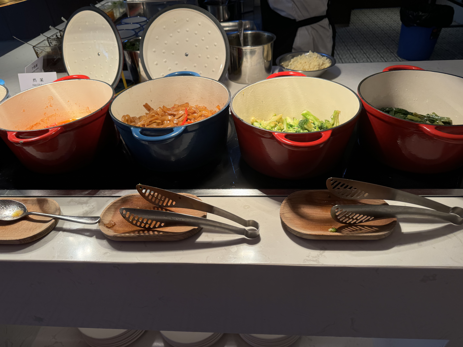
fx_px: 321
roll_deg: +4.7
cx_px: 232
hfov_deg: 71.6
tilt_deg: -38.2
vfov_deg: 56.8
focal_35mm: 24
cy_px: 174
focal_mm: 6.76
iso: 64
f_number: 1.78
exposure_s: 1/182
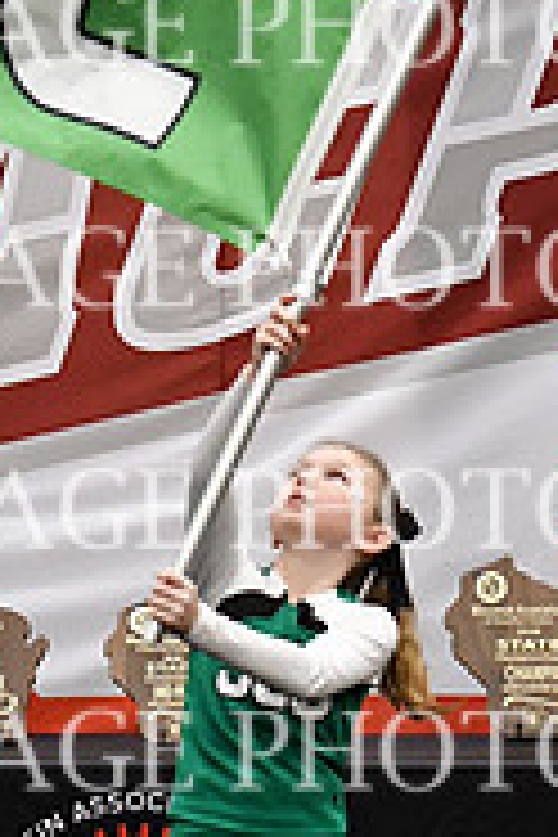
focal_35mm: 655
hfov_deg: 2.1
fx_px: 15228
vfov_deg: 3.1
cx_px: 200
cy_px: 630
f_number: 2.8
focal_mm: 140
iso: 4000
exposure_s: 1/800
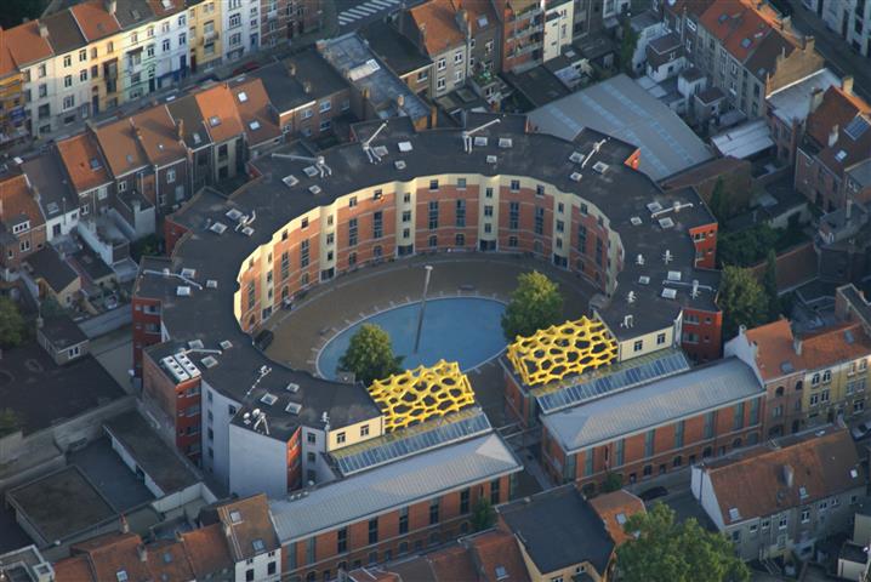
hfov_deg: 9.1
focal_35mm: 225
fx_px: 5448
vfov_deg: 6.1
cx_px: 436
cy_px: 291
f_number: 6.3
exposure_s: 1/125
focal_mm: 150
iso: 400
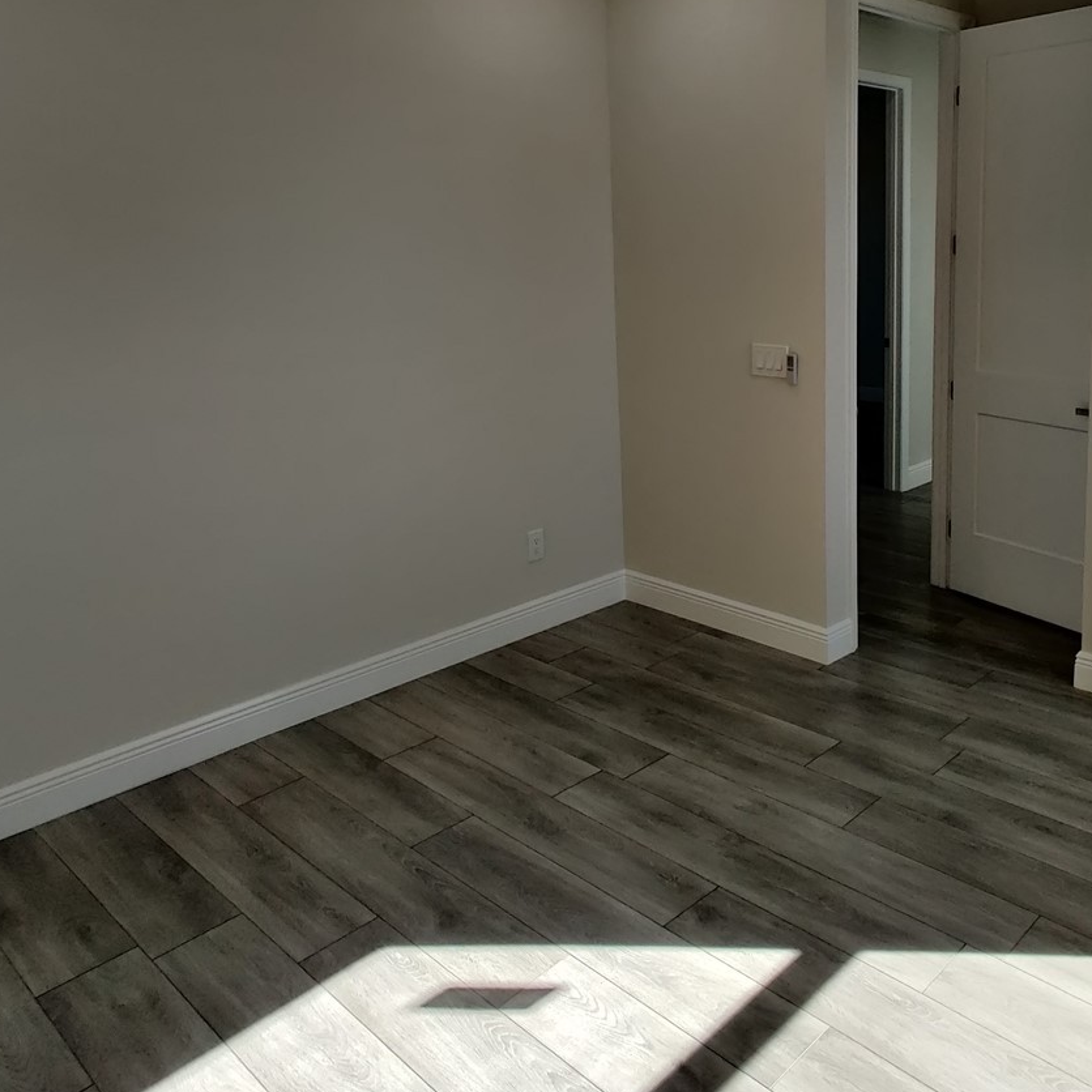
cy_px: 337
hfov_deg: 68.0
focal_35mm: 22
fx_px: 785
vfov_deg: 67.1
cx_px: 715
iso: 200
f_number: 2.2
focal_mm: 2.25
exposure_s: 1/100
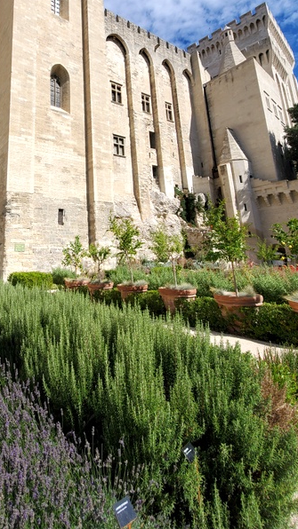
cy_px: 193
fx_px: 267
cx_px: 70
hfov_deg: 55.2
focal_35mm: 19
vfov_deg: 87.5
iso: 50
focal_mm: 1.8
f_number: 2.2
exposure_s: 1/1437
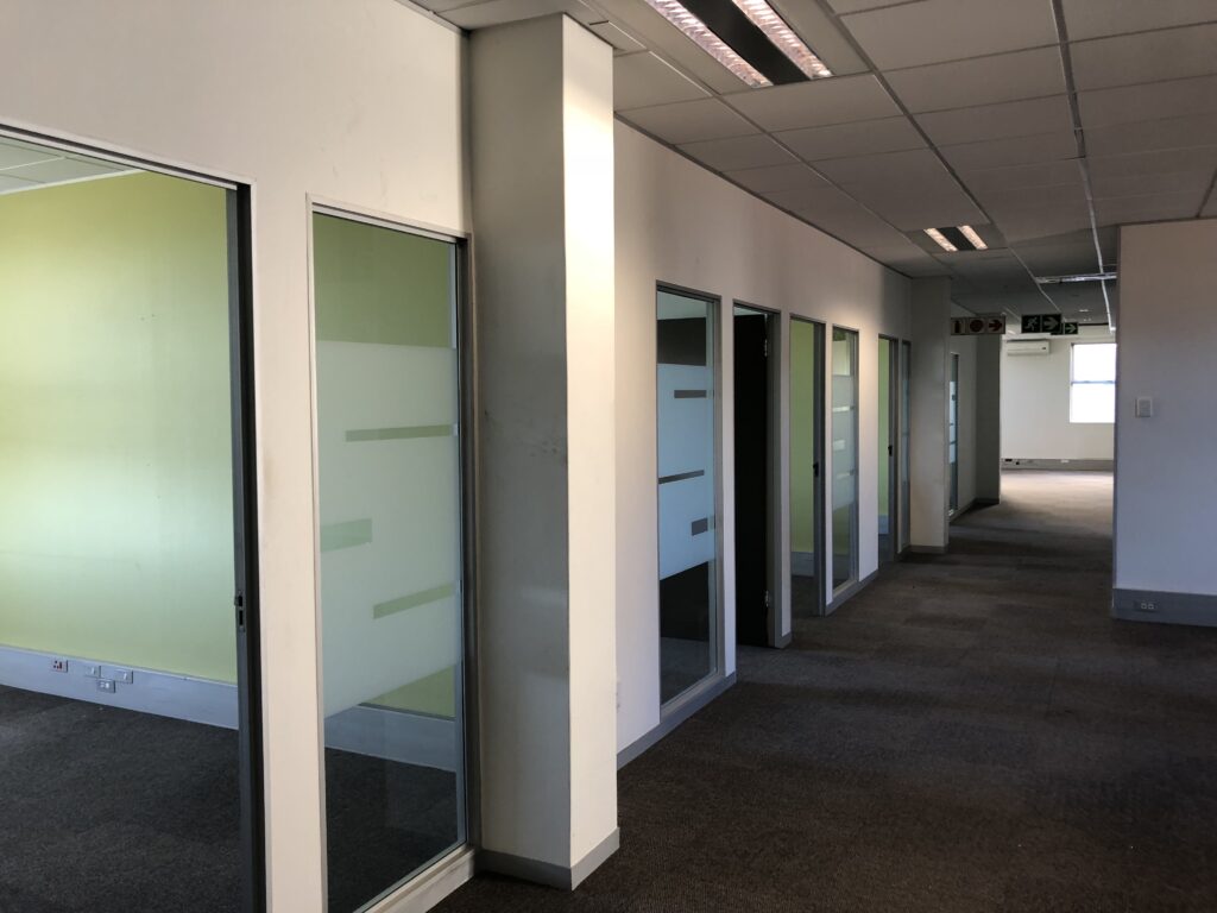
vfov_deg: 49.7
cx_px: 608
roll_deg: +0.6
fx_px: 984
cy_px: 456
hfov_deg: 63.4
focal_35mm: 28
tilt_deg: -3.7
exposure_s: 1/20
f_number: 1.8
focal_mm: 3.99
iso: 40
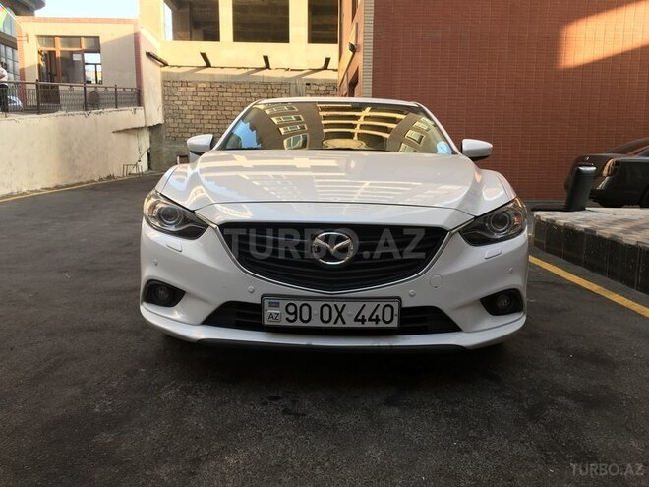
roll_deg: -0.2
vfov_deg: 48.2
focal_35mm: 29
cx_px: 324
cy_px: 244
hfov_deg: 61.7
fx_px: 544
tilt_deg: -8.6
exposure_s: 1/100
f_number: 2.2
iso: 25
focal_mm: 4.15
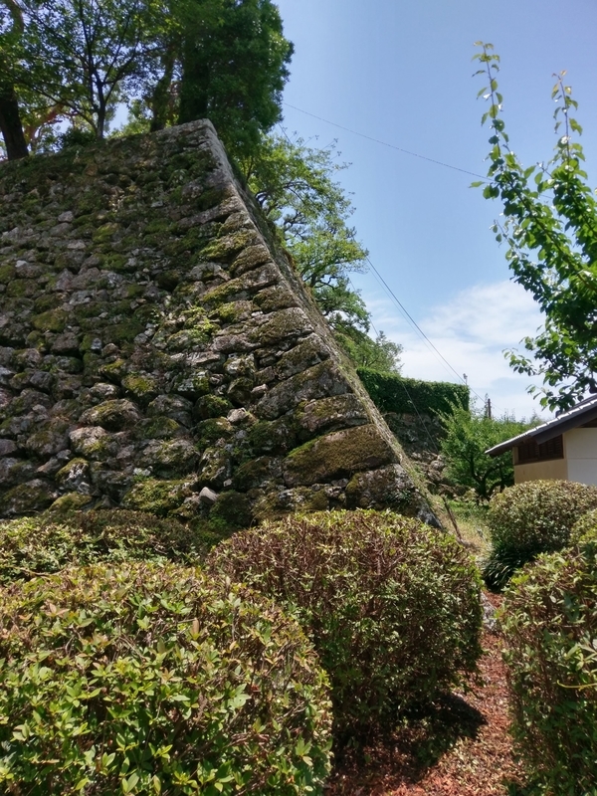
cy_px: 398
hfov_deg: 53.1
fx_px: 598
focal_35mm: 26
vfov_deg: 67.3
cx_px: 298
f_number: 1.8
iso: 100
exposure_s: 1/1959
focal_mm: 4.58
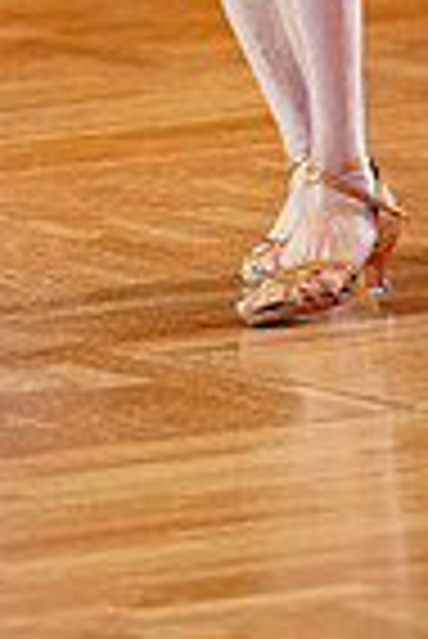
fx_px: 12915
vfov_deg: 2.8
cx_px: -29
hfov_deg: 1.9
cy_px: -486
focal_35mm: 726
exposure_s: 1/500
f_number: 2.8
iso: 2000
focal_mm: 178
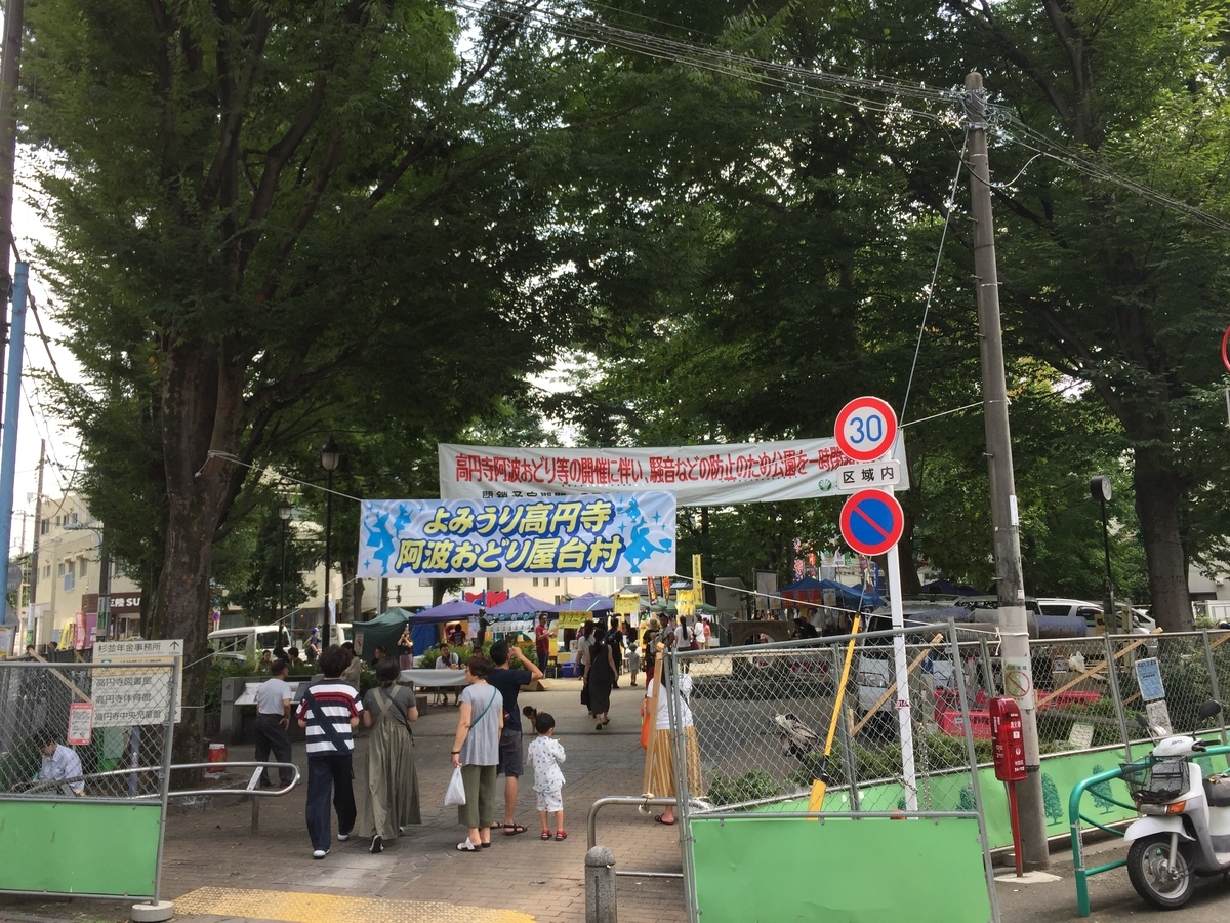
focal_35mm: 29
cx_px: 615
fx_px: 1030
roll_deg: -2.5
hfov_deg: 61.7
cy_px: 462
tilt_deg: +10.7
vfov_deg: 48.2
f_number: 2.2
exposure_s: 1/425
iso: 32
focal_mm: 4.15
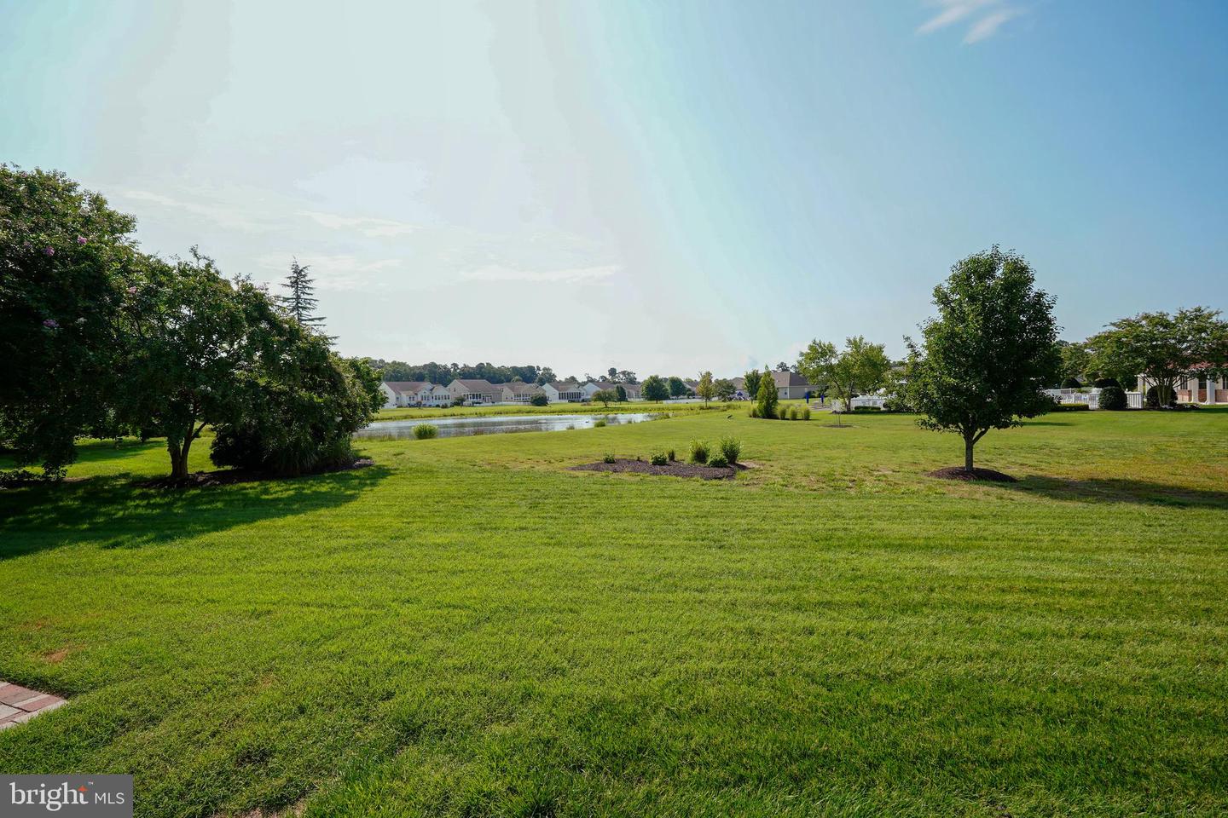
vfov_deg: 77.3
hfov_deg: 100.4
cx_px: 614
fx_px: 512
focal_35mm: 15
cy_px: 409
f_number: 7.1
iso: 100
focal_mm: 10
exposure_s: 1/200
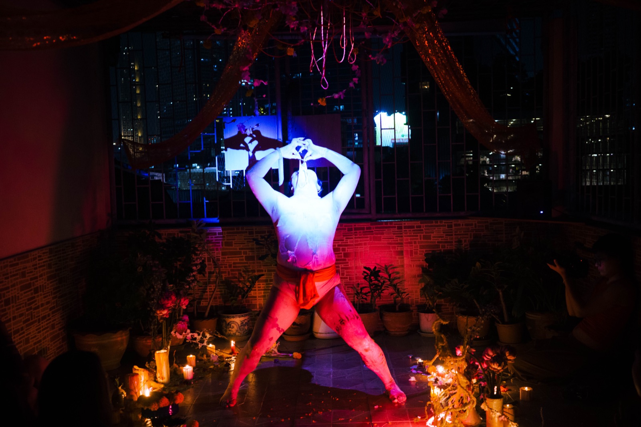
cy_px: 214
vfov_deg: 33.4
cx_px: 320
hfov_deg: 48.5
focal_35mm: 40
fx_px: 712
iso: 2000
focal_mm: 26
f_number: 2.8
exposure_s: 1/40
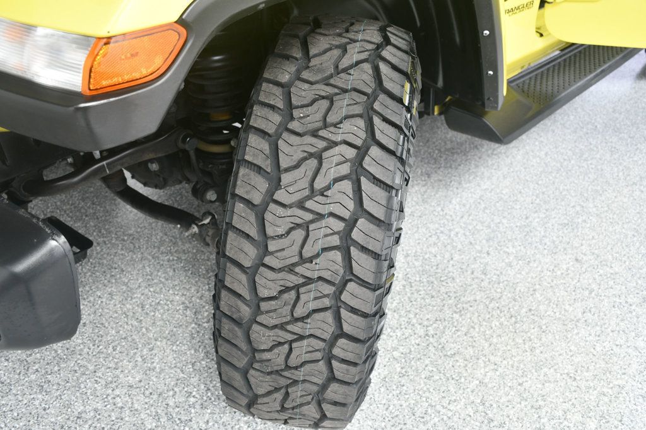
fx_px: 592
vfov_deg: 39.9
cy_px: 215
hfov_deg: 57.2
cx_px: 323
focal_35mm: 33
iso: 100
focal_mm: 22
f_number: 5
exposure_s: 1/160
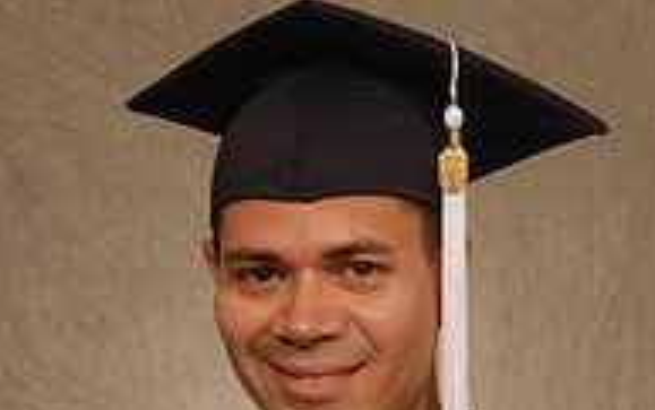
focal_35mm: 160
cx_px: 344
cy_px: 434
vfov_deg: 8.2
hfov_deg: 13.1
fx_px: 2862
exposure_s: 1/125
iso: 200
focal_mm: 45
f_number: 5.6
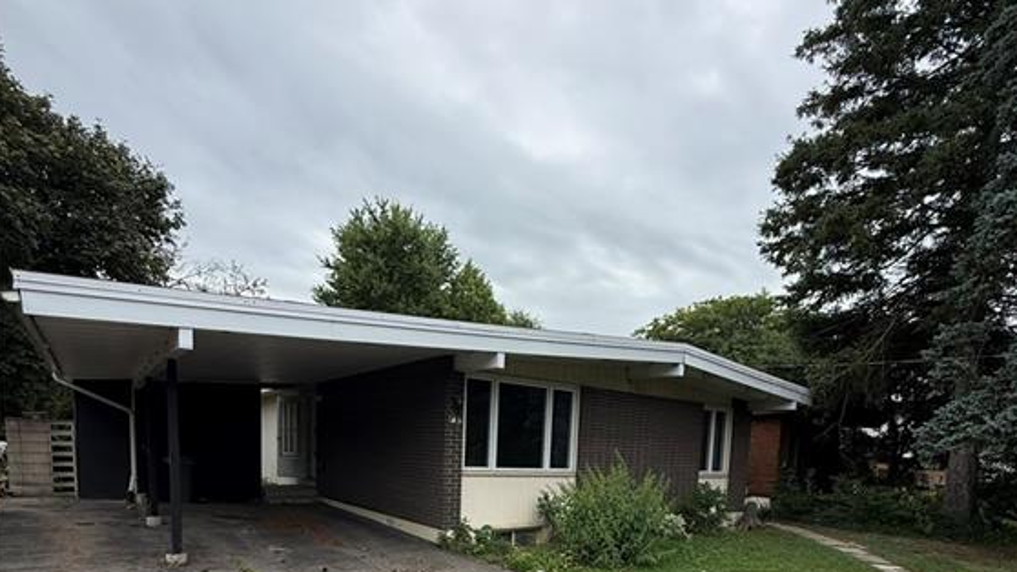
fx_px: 566
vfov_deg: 48.3
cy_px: 510
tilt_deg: -4.9
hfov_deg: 83.8
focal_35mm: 21
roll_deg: -2.6
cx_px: 518
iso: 50
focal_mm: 2.22
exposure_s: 1/760
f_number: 2.2
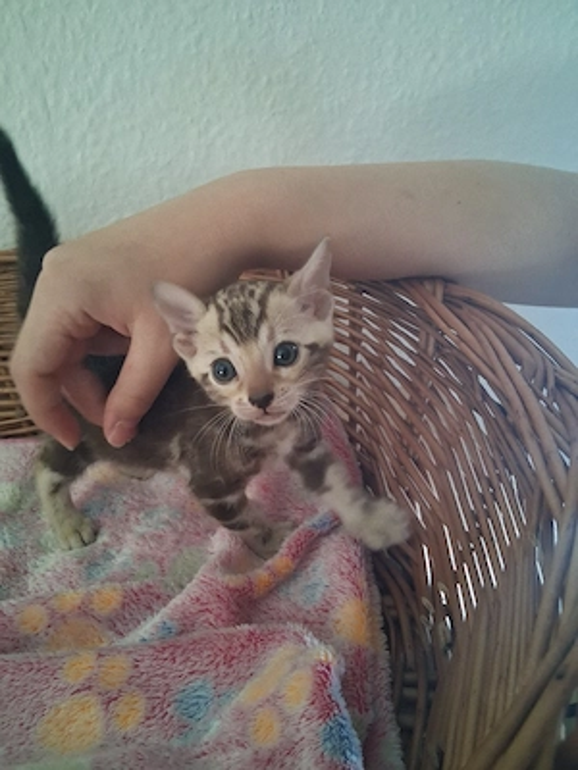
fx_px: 579
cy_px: 385
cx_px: 289
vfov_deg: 67.3
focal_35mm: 26
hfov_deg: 53.1
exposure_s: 1/25
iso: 640
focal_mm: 3.98
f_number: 1.8
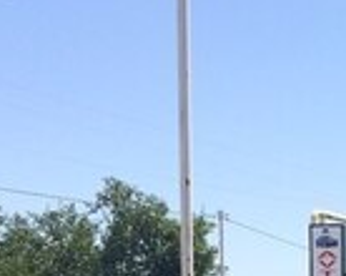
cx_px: 379
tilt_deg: -7.3
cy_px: 512
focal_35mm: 102
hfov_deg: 18.2
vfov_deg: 13.4
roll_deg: +0.2
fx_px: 1043
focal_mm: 4.15
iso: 32
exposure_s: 1/1368
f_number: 2.2
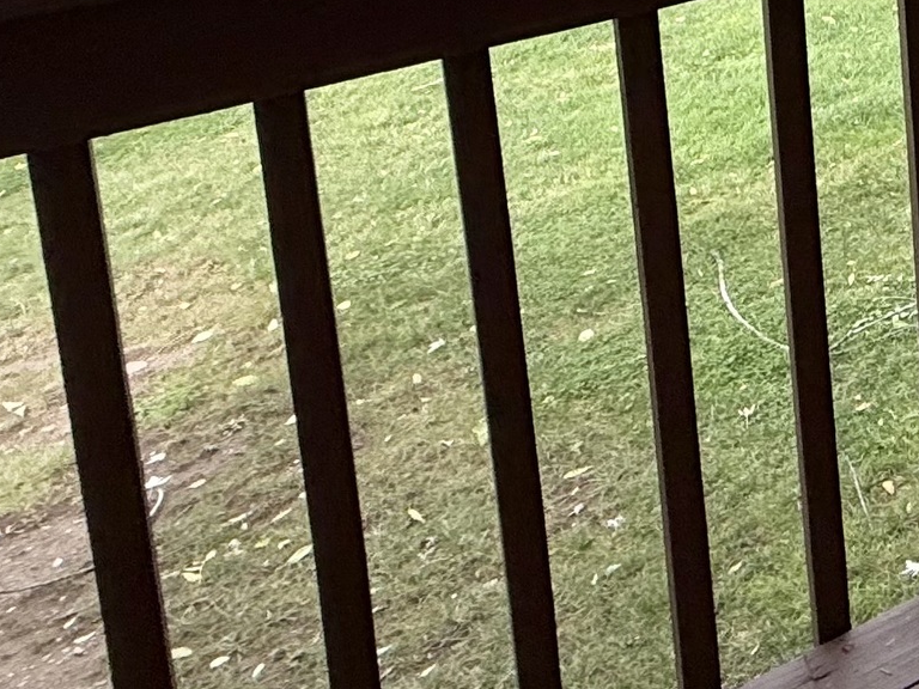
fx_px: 1487
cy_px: -382
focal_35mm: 56
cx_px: 1595
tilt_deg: -6.7
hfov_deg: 22.6
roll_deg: +0.1
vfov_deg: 21.4
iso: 64
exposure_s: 1/413
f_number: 2.2
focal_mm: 2.22
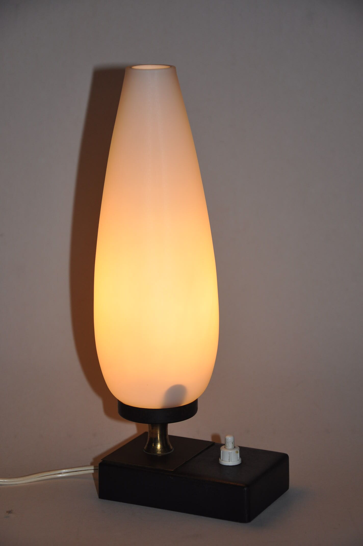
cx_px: 182
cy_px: 273
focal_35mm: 99
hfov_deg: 13.8
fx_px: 1501
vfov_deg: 20.6
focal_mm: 66
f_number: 5.3
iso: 320
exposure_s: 1/200
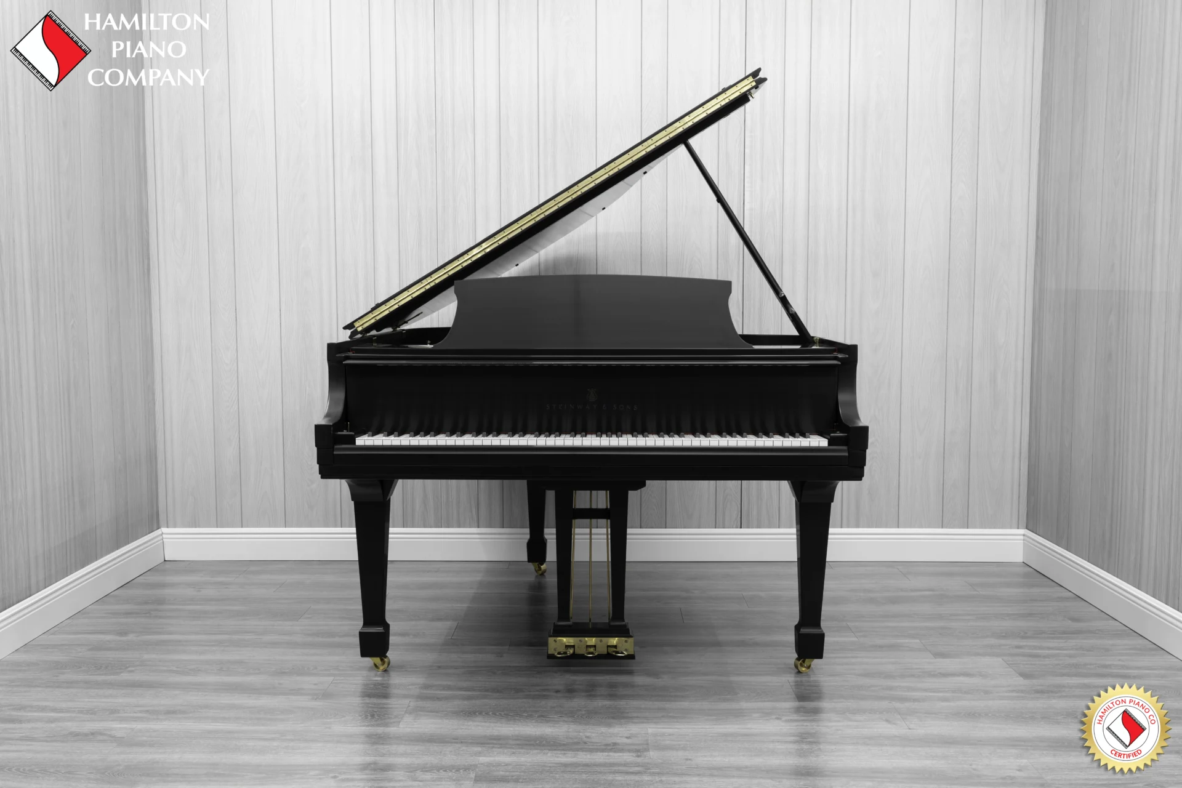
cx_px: 591
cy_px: 394
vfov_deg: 37.9
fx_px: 1149
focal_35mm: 35
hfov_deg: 54.4
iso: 100
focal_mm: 35
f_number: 10
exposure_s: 1/2
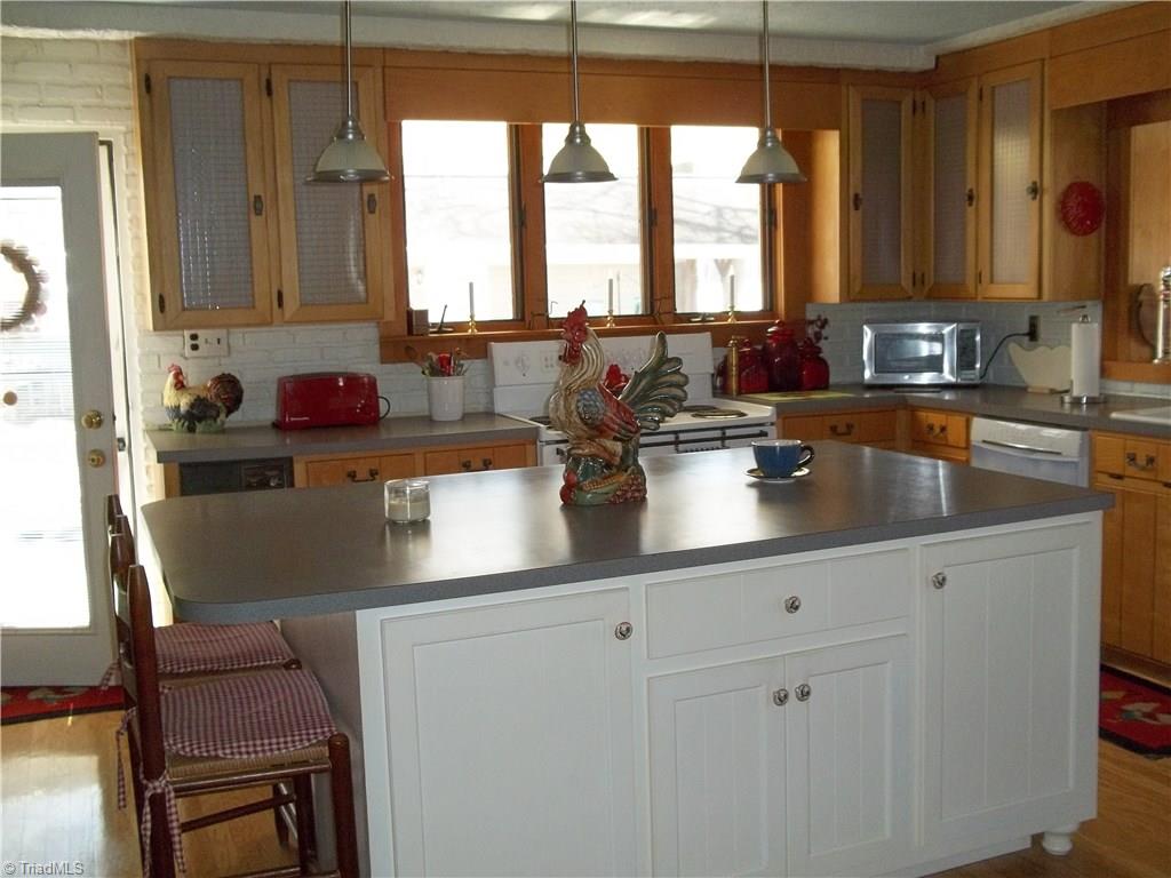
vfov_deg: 39.7
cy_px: 439
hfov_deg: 51.4
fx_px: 1218
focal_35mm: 36
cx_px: 586
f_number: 3.1
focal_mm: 6.5
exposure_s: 1/60
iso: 160
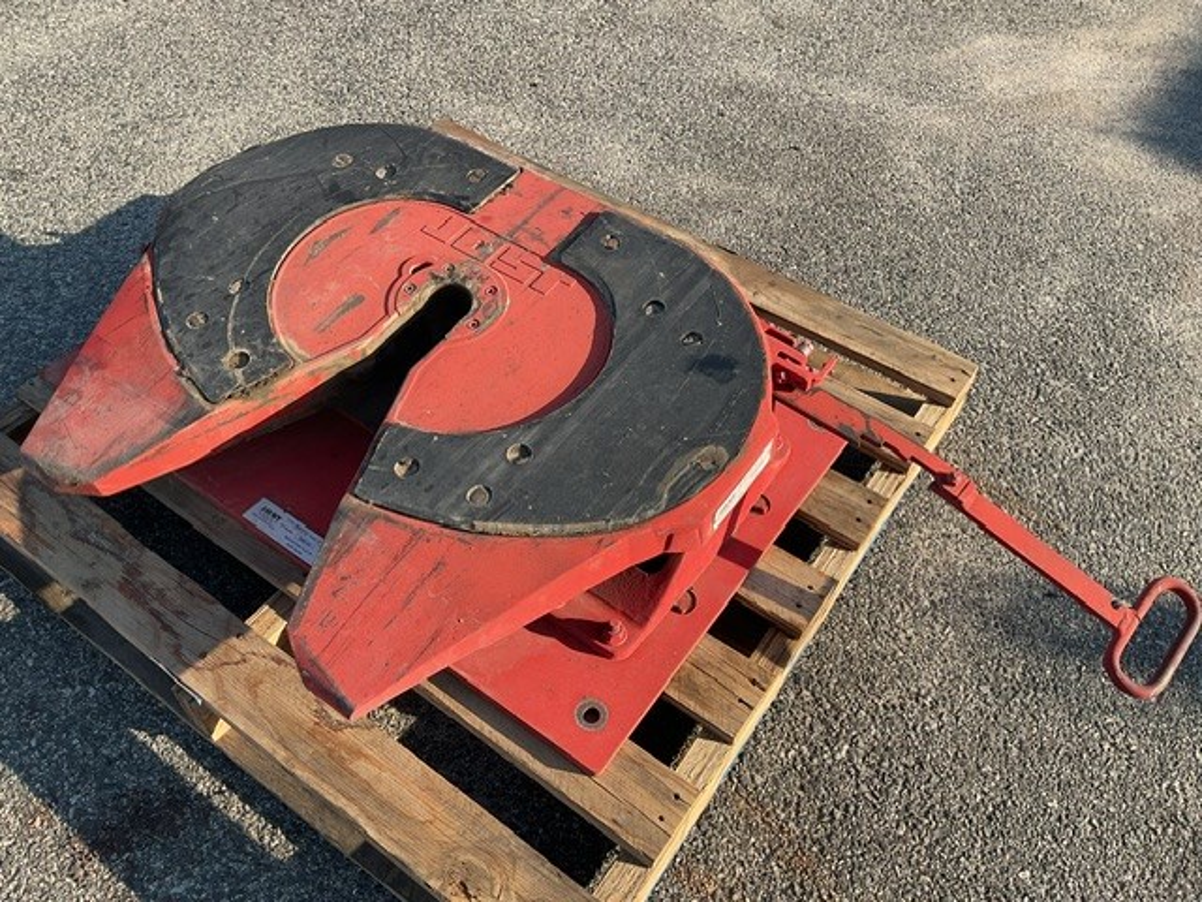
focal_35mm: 29
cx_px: 601
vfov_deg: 48.2
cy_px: 451
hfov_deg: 61.7
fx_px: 1007
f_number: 1.8
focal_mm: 3
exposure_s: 1/529
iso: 16
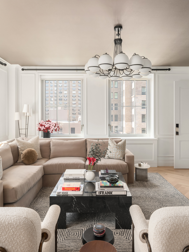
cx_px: 94
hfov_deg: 54.9
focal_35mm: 25
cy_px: 125
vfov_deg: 69.4
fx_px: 182
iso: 640
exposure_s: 1/10
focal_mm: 17
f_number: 16
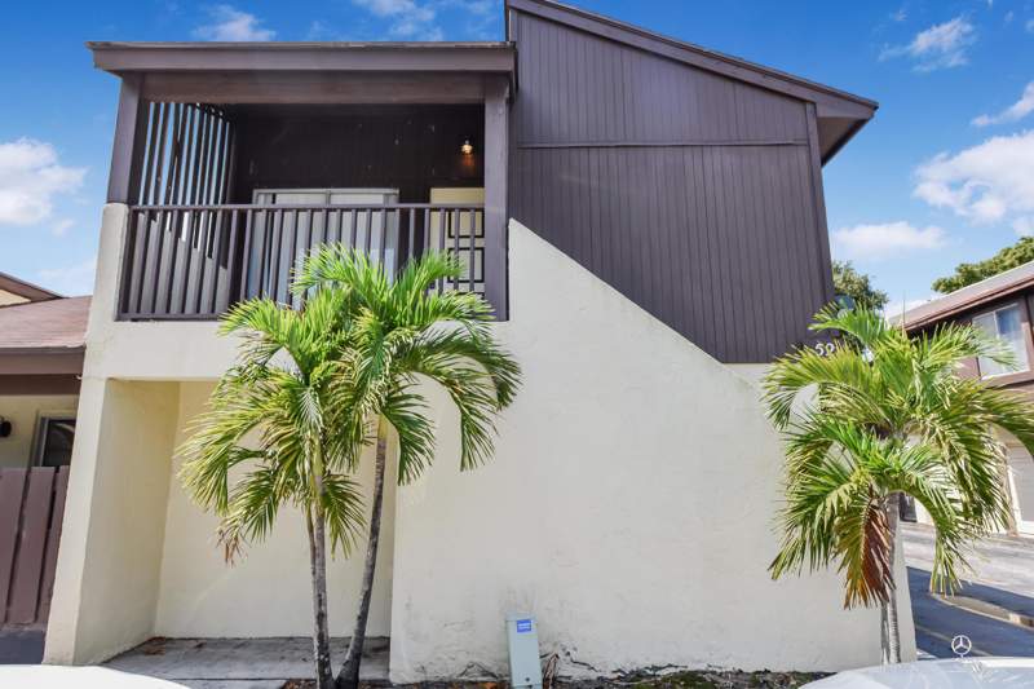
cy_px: 344
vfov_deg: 57.2
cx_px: 517
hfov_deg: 78.6
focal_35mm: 22
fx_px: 632
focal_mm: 22
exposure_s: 1/320
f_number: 9
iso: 200
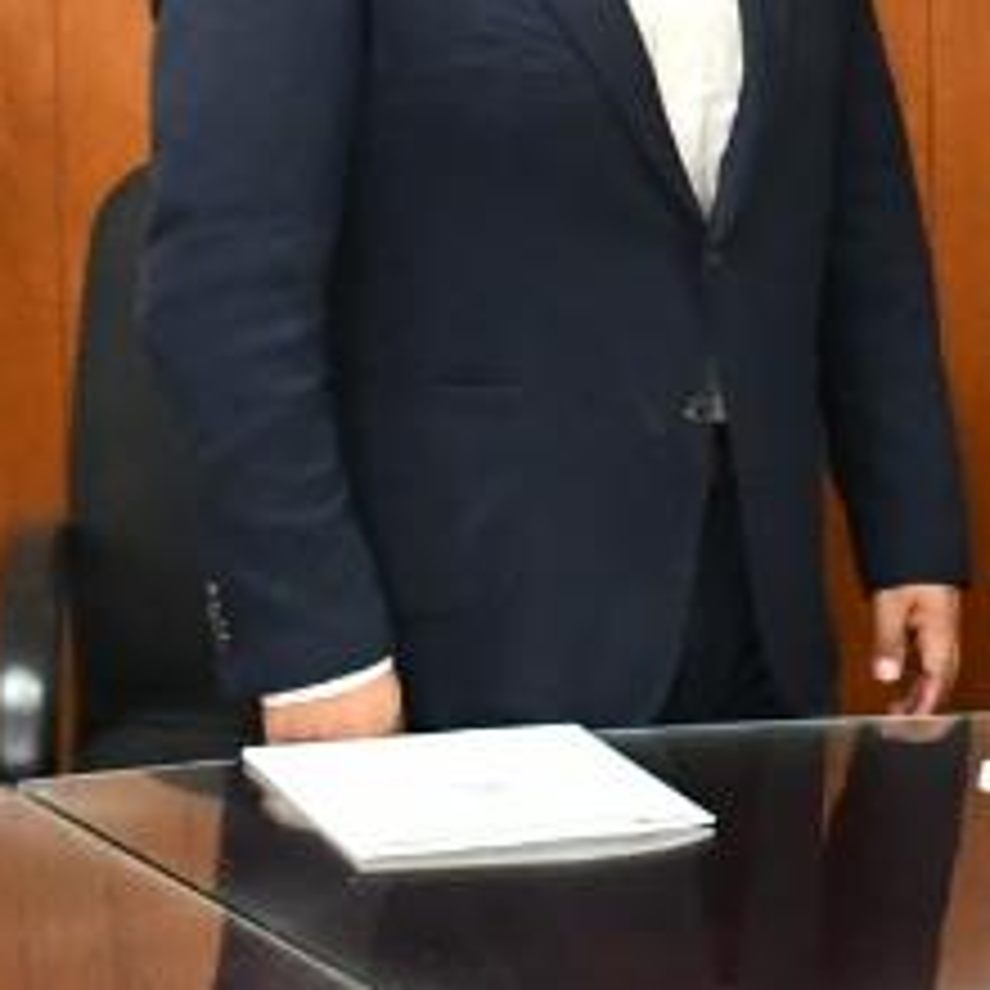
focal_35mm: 169
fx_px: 5468
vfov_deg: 10.3
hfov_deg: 9.9
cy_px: 50
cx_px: 1683
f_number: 4
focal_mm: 18
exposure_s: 1/60
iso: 2800
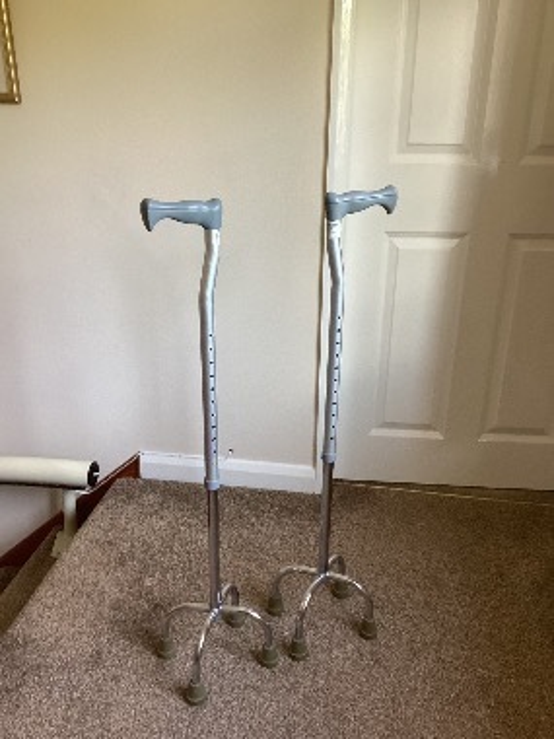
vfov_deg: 58.4
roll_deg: -2.5
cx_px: 277
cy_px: 370
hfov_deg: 45.4
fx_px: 662
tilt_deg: -19.9
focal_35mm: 31
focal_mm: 3.3
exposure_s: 1/60
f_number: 2.4
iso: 160
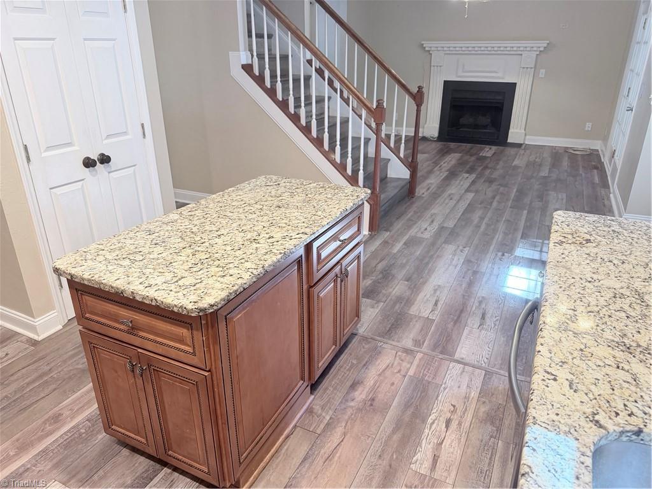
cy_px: 244
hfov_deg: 71.6
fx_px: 452
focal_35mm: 24
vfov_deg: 56.8
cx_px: 326
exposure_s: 1/60
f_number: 1.78
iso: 200
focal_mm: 6.76
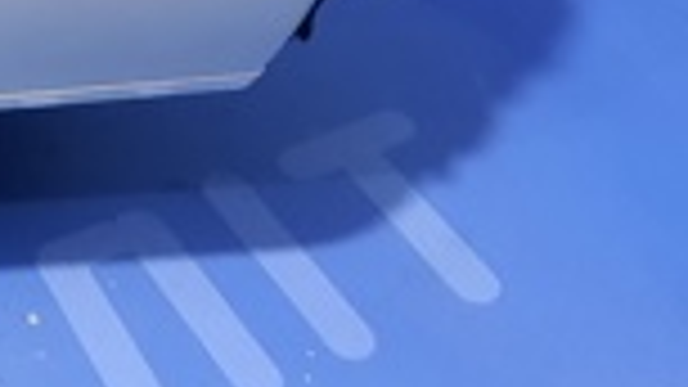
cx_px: -531
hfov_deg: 16.1
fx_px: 2079
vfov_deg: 10.0
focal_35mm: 114
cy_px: -315
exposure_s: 1/25
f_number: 2
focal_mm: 4.6
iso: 500
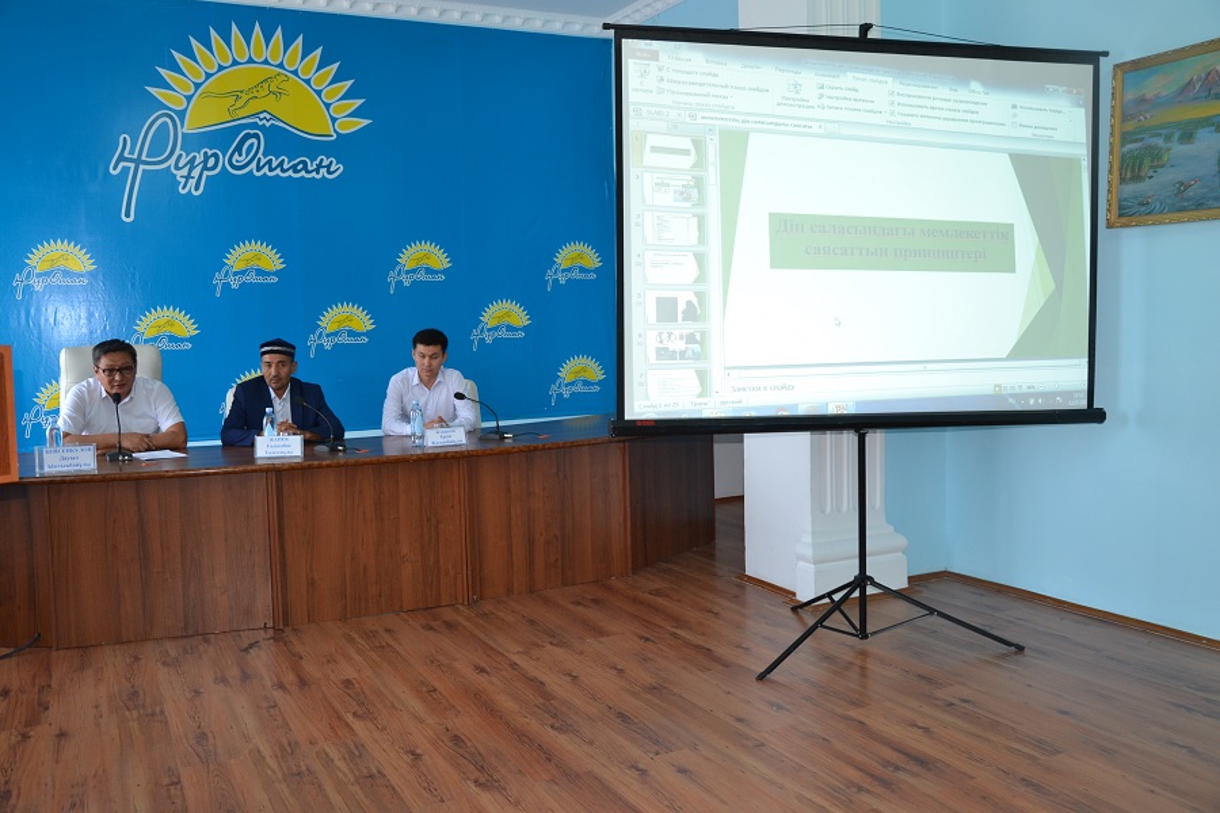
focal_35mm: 32
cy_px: 406
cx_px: 610
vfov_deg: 41.7
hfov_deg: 59.5
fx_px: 1067
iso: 450
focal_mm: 21
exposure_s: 1/60
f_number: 3.8
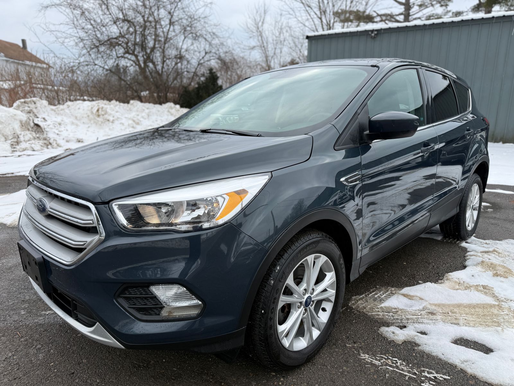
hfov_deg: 71.6
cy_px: 193
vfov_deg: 56.8
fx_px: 356
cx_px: 257
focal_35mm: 24
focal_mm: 6.76
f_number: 1.78
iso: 80
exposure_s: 1/1812
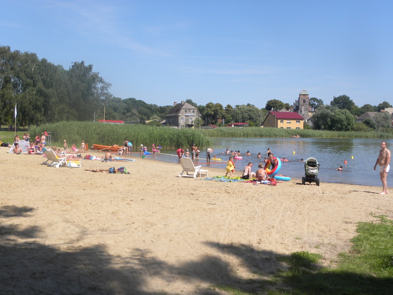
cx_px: 196
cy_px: 148
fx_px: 590
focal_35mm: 52
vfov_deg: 28.0
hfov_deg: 36.8
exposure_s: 1/604
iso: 64
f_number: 4
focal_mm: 9.2
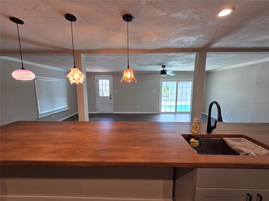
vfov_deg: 89.9
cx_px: 134
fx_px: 101
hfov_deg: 106.2
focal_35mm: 13
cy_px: 100
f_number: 2.2
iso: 200
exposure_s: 1/120
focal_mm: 2.2
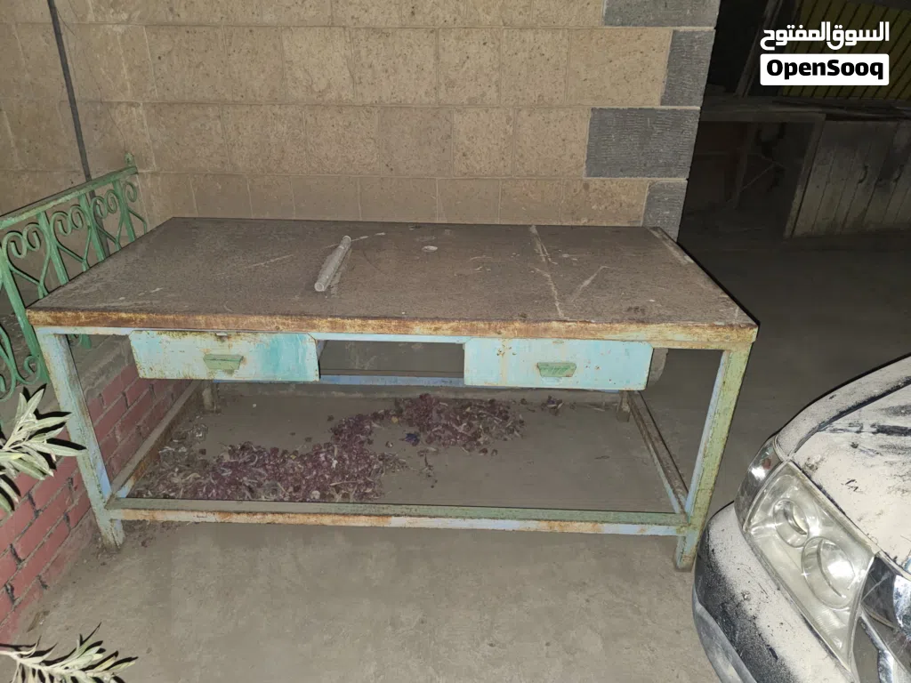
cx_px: 456
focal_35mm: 23
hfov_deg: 73.9
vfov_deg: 58.9
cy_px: 342
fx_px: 605
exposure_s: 1/9.99
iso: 250
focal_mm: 6.3
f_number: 1.7
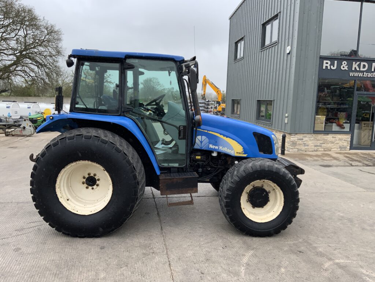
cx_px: 188
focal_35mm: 29
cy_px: 141
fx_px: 314
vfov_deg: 48.2
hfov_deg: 61.7
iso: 16
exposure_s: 1/739
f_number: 1.8
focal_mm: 3
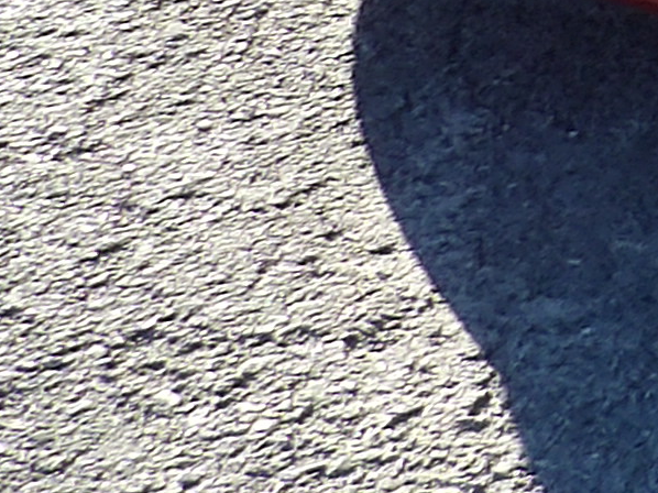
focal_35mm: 185
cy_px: -611
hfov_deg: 9.1
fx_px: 3515
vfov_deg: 7.6
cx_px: 1801
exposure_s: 1/294
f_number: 3.2
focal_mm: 4.3
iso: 100
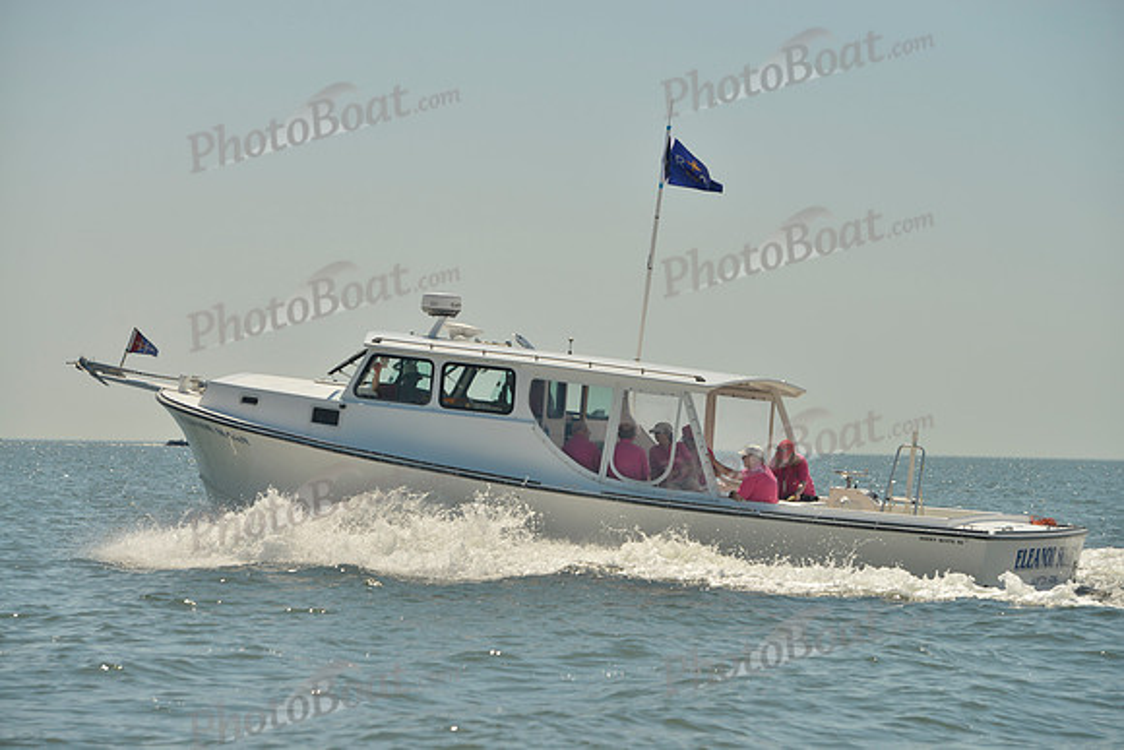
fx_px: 4060
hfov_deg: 15.8
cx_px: 562
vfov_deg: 10.6
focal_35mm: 130
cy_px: 375
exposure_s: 1/800
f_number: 8
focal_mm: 130
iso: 200
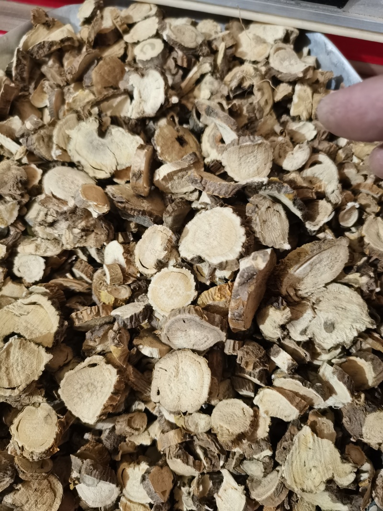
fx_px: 398
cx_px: 192
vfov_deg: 65.3
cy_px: 256
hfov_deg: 51.3
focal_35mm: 27
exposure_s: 1/33.3
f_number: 1.8
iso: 640
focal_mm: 5.58
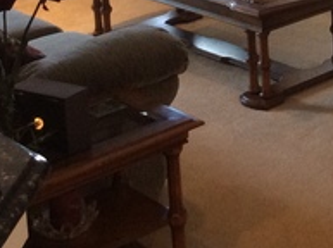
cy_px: -140
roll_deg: +1.6
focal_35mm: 106
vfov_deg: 13.1
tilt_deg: -10.3
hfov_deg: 17.6
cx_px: 418
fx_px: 1018
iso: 100
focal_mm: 3.3
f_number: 2.4
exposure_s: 1/24
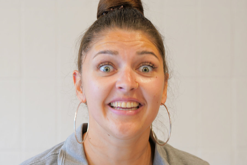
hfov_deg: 23.9
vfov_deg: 16.1
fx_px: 583
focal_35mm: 85
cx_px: 124
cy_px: 82
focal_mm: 85
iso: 500
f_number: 4.5
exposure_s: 1/100
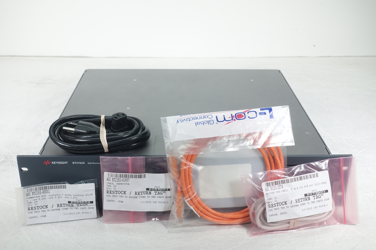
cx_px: 188
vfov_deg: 29.9
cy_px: 125
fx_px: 470
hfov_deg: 43.6
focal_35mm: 45
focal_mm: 16.62
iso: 125
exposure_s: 1/125
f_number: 4
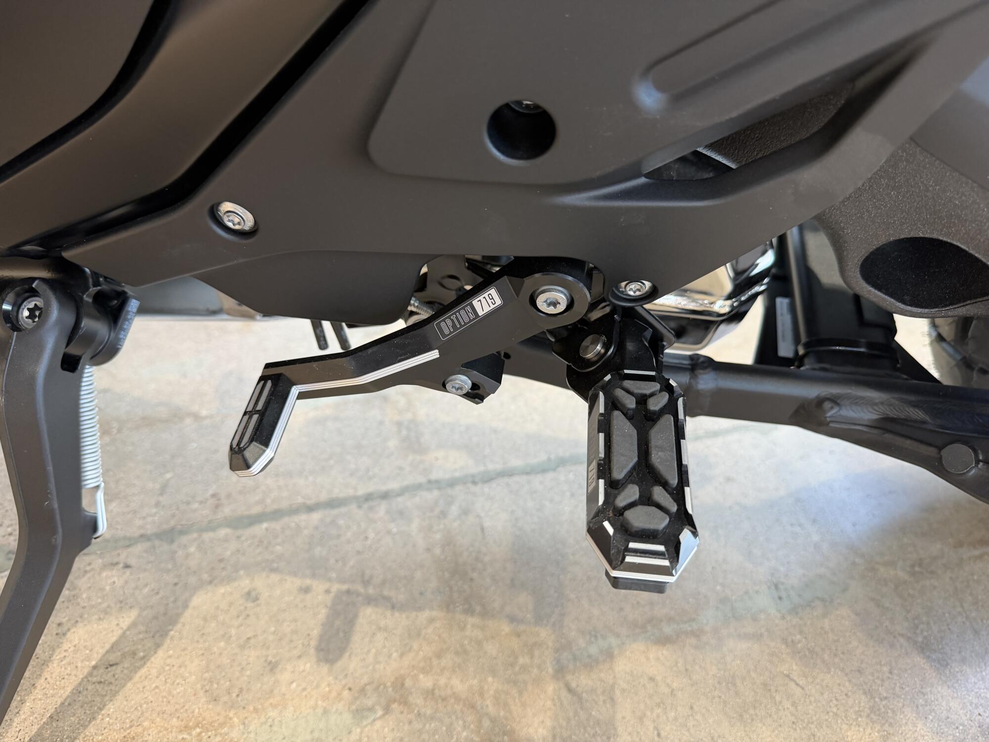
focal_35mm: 24
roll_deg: -1.8
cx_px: 494
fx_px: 686
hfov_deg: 71.6
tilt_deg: -36.6
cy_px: 371
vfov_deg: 56.8
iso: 250
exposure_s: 1/60
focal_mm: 6.76
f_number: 1.78
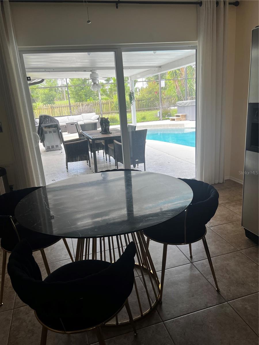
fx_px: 259
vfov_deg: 67.3
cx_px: 130
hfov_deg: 53.1
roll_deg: +5.4
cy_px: 172
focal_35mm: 26
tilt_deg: -15.6
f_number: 1.5
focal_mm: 5.7
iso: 32
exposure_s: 1/133
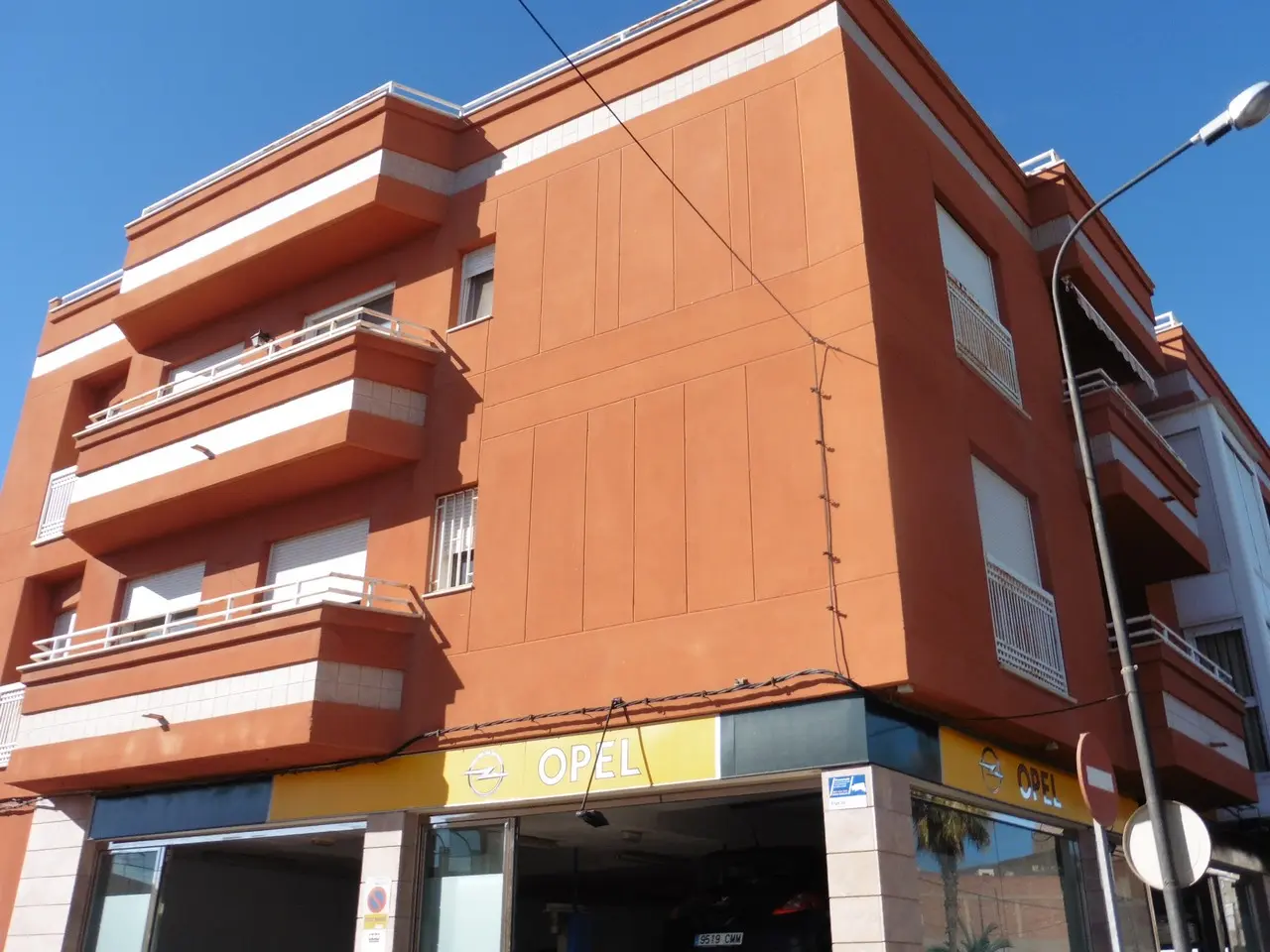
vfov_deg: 46.8
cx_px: 635
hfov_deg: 60.0
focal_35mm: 30
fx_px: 1101
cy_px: 476
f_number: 3.6
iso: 100
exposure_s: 1/1000
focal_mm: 5.4
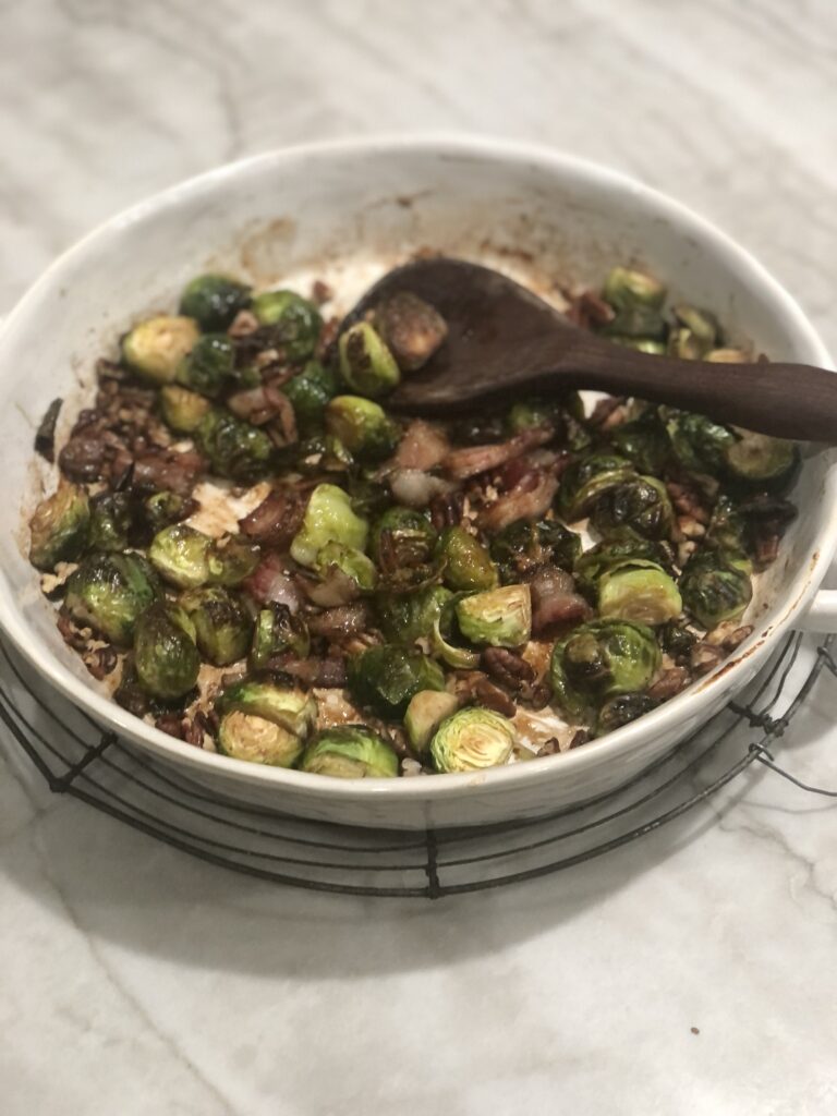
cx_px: 418
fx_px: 1838
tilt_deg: -48.6
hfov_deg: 25.7
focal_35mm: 57
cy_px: 558
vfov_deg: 33.8
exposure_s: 1/30
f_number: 2.8
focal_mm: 6.6
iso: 250
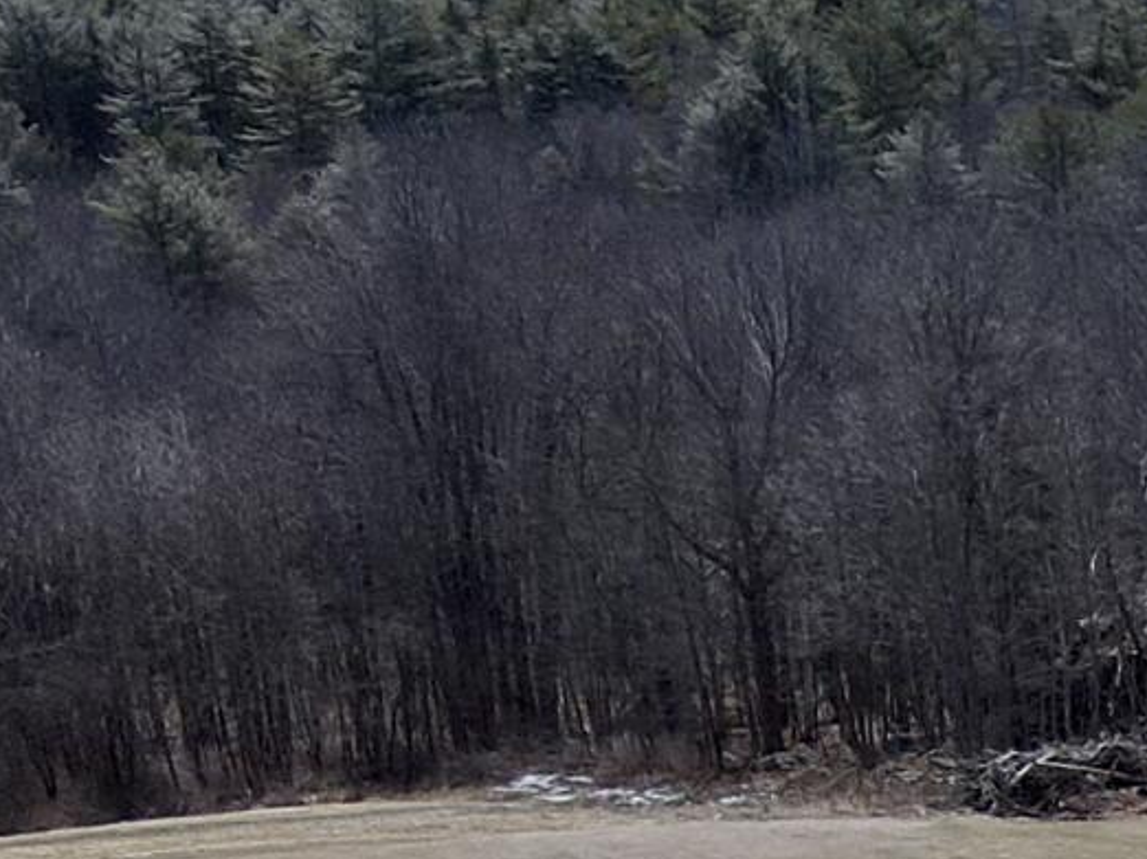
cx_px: 2498
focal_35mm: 138
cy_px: 1799
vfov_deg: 9.9
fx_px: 4571
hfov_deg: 12.2
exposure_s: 1/500
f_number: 2.8
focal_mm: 4.5
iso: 100
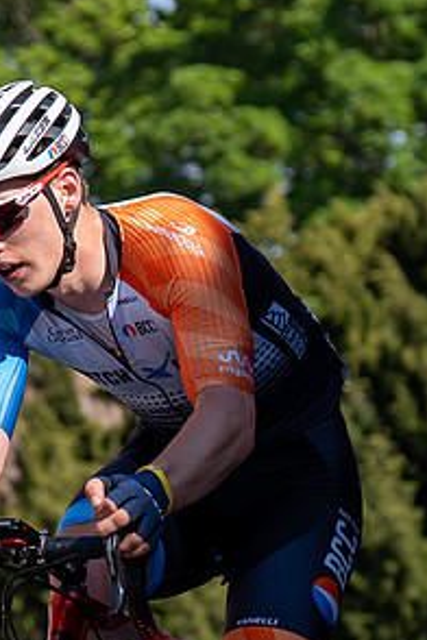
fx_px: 5604
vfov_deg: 6.5
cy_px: 510
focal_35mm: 315
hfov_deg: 4.3
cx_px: -132
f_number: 3.5
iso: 125
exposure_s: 1/1000
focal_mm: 70
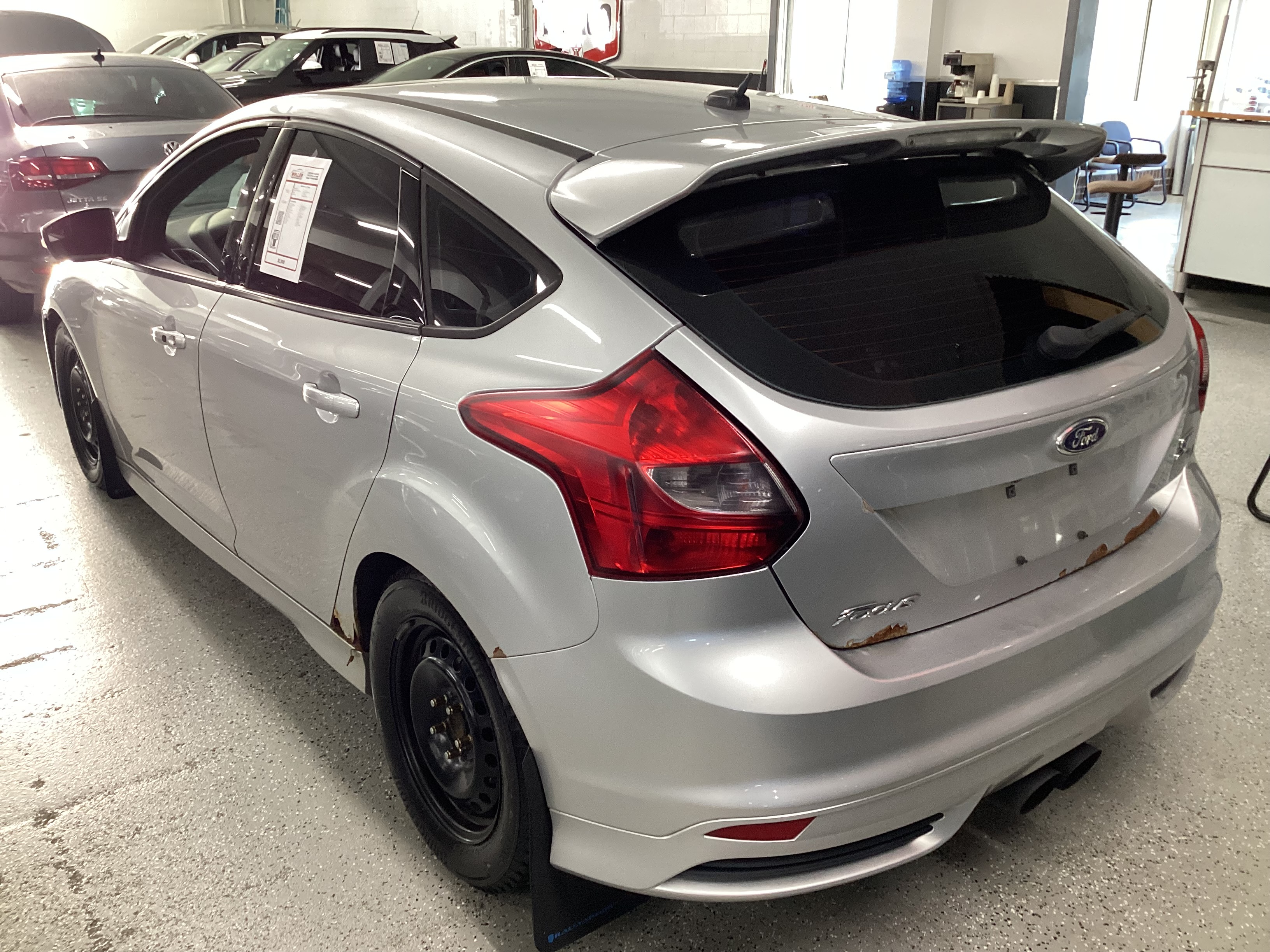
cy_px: 476
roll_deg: -0.8
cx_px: 635
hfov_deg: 58.4
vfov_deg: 45.4
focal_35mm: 31
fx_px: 1137
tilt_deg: -22.2
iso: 160
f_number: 2.4
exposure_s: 1/50
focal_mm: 3.3
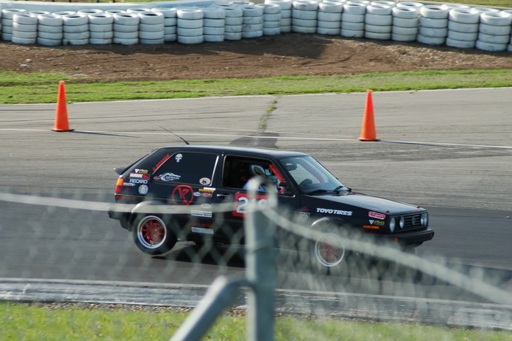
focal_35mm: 195
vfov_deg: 7.0
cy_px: 170
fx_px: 2771
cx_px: 256
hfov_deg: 10.6
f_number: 5.6
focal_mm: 130
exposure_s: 1/500
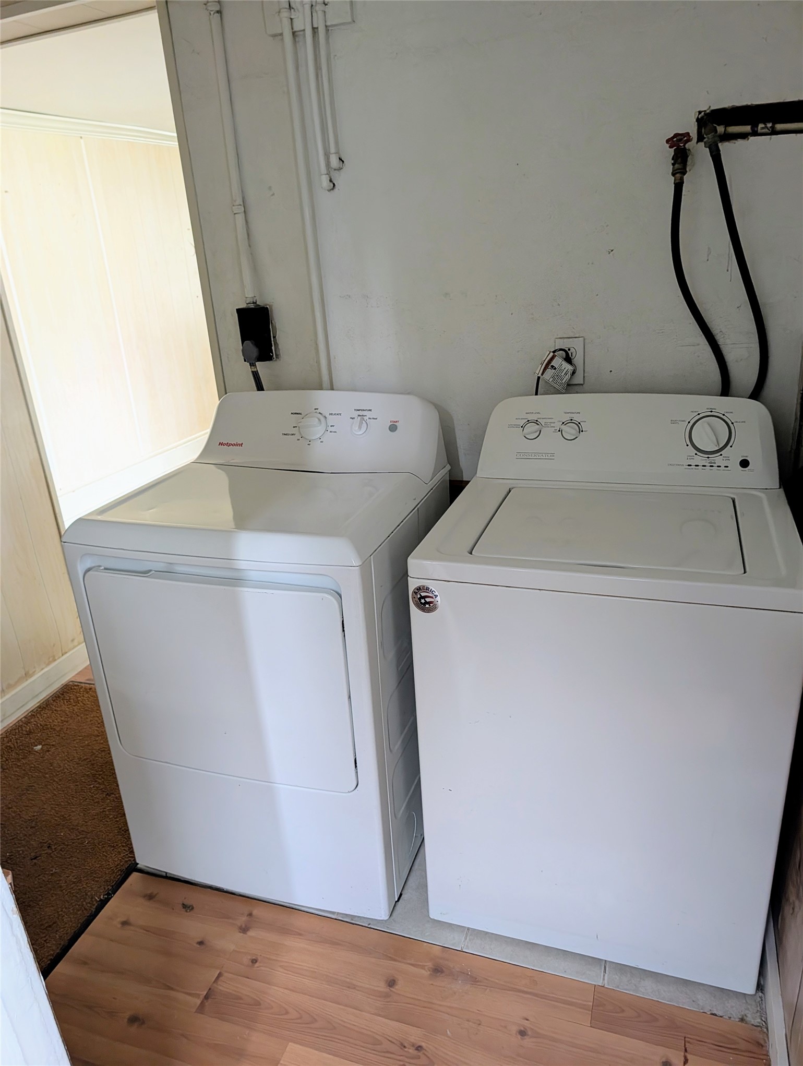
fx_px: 740
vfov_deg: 71.5
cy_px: 533
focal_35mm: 24
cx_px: 402
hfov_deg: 57.0
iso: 788
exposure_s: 1/63.5
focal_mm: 6.9
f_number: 1.68
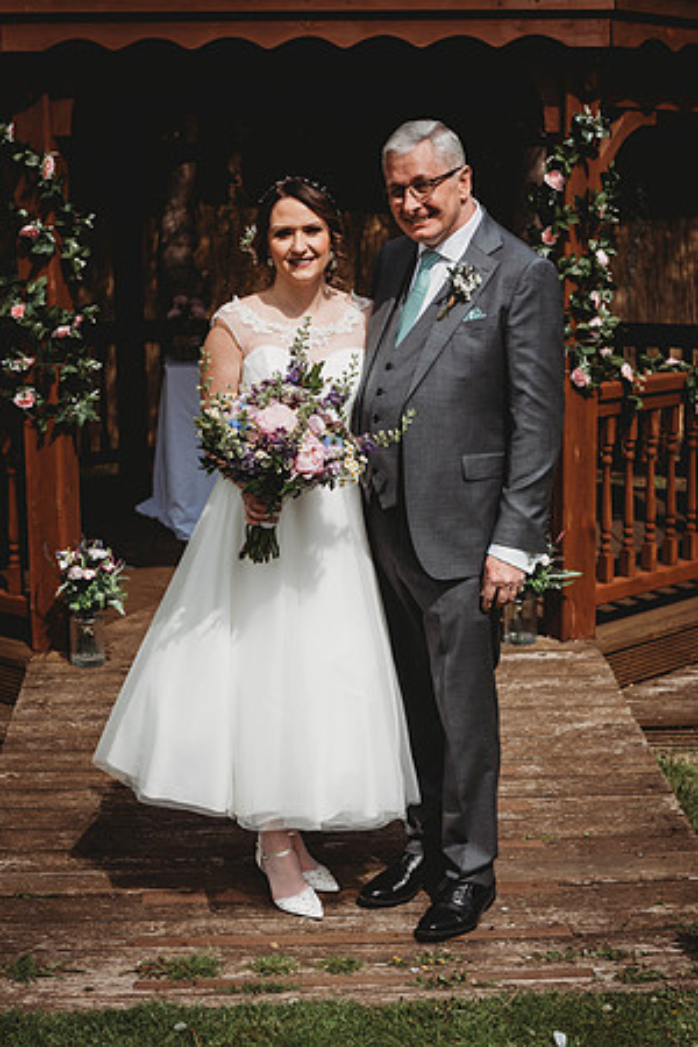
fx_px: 1803
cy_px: 524
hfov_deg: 21.9
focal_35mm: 62
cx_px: 349
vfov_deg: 32.4
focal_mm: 62
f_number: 5
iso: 200
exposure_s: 1/2000
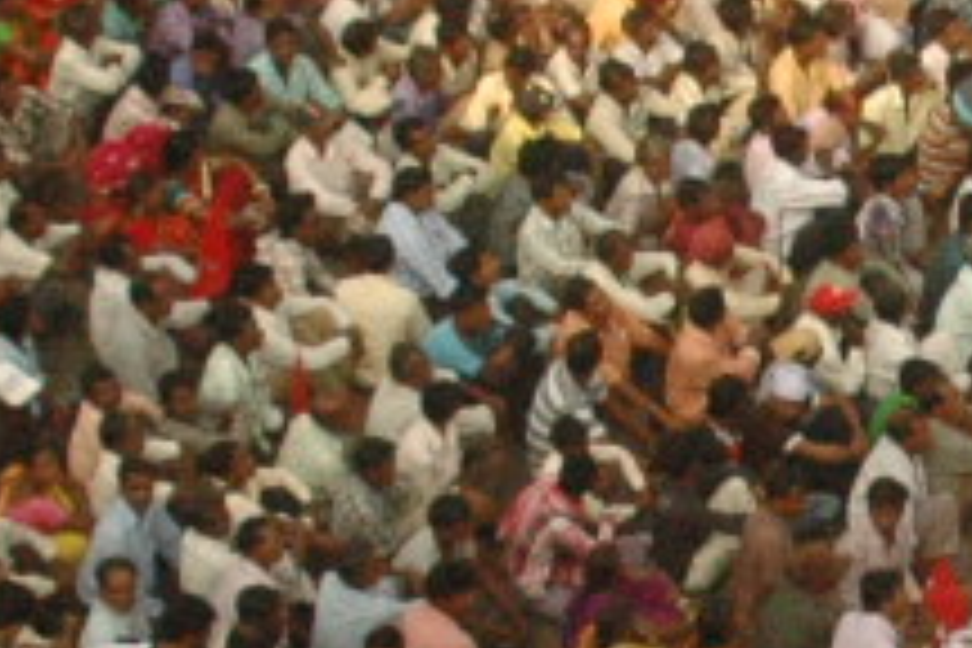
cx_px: 1174
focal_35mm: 188
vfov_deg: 7.3
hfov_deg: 10.7
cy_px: 648
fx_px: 5076
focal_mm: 18
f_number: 5.6
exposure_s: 1/2500
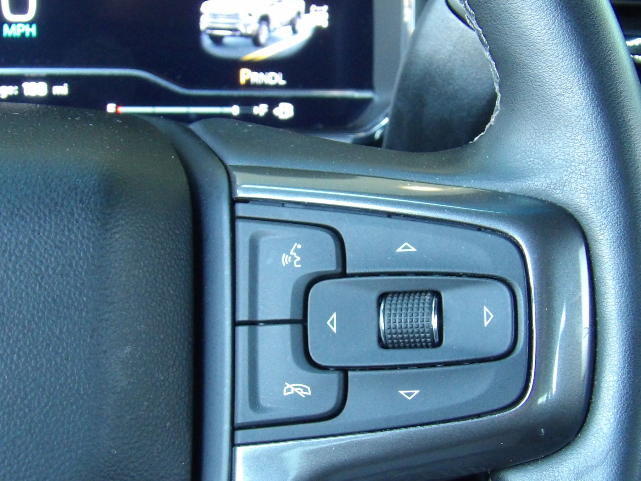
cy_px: 284
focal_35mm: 76
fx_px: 1407
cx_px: 339
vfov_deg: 19.4
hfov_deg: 25.7
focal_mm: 9.5
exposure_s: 1/20
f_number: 3.9
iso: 653
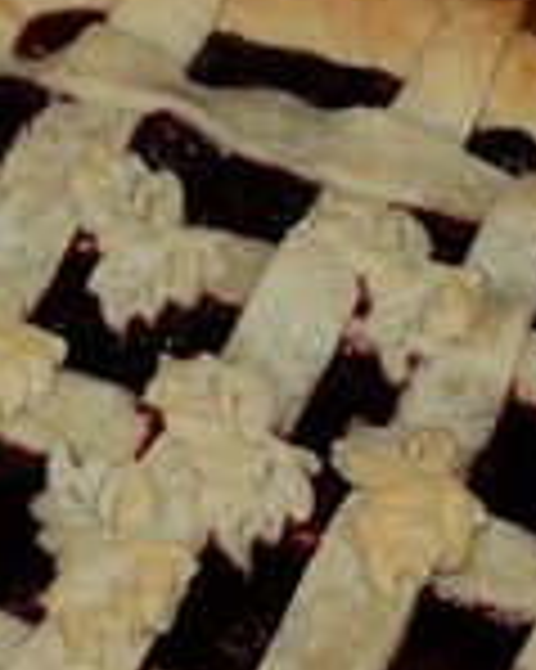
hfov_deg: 11.7
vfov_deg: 14.5
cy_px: 573
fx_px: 2610
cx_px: 135
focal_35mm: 132
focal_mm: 29
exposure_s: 1/125
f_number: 5.6
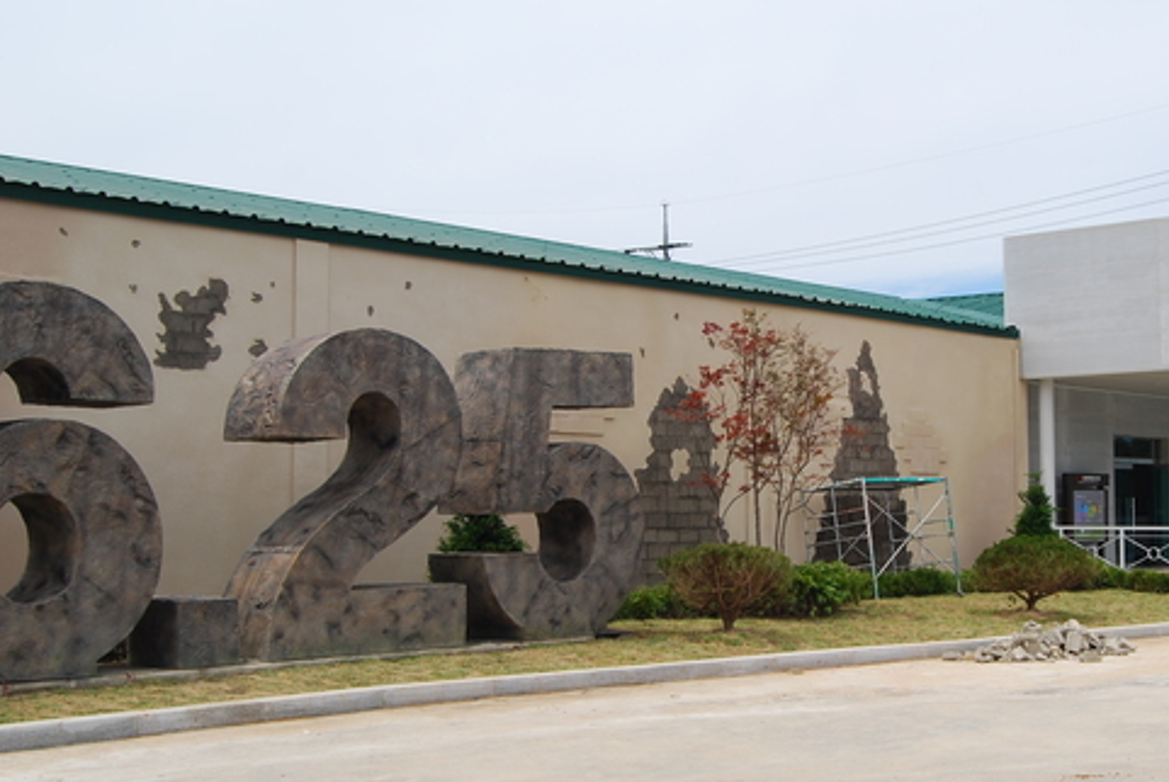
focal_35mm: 48
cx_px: 767
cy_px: 453
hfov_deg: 40.6
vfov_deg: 28.1
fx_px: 1561
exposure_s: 1/200
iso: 100
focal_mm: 22
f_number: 8
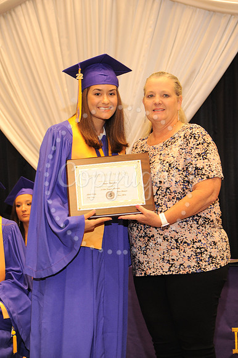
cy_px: 179
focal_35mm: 92
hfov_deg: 14.8
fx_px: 913
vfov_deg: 22.2
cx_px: 119
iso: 1250
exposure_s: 1/60
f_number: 5.6
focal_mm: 92
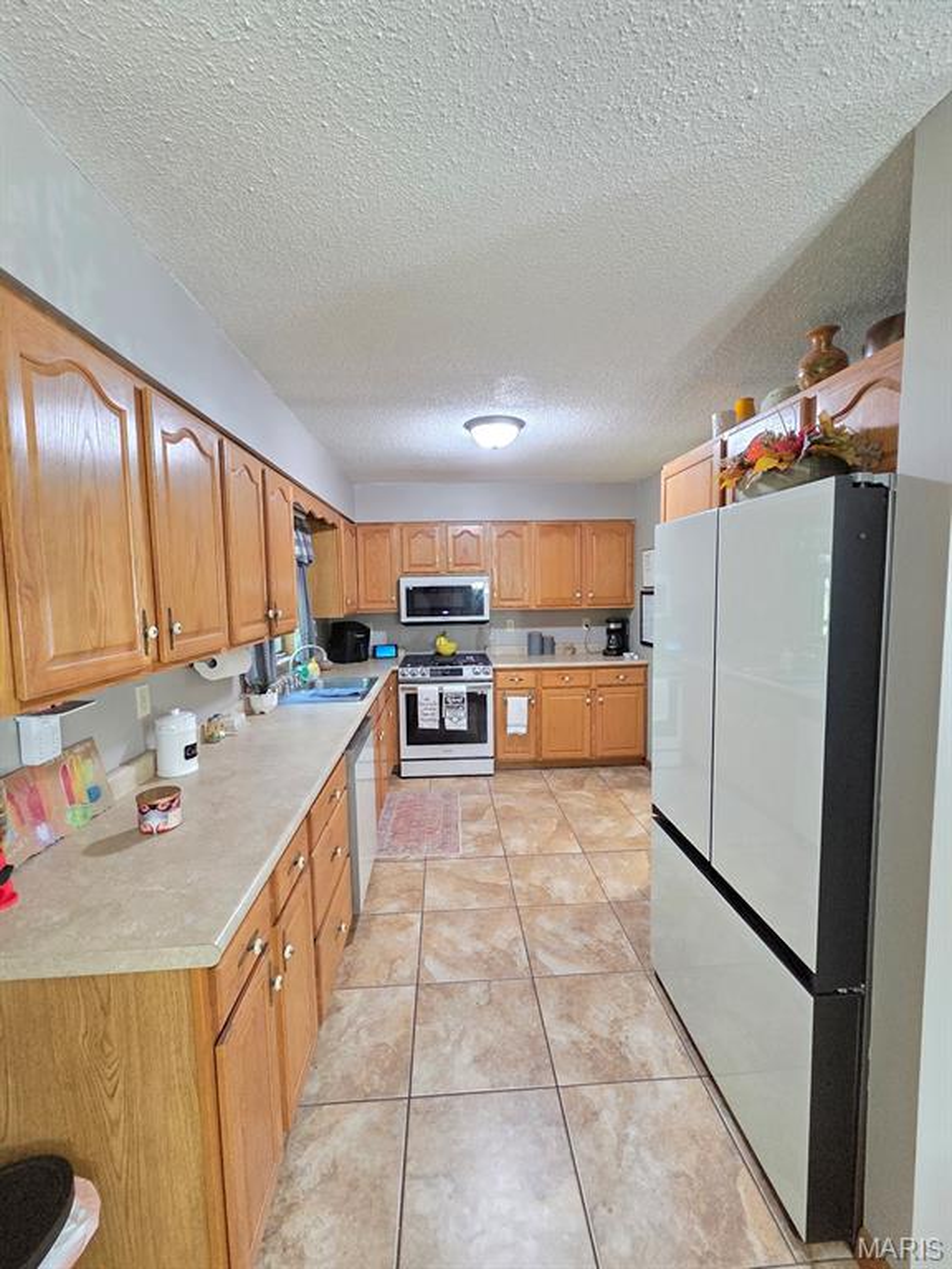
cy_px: 634
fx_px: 477
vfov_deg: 106.2
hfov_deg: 89.9
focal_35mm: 13
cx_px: 476
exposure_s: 1/40
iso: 1600
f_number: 2.2
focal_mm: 2.2
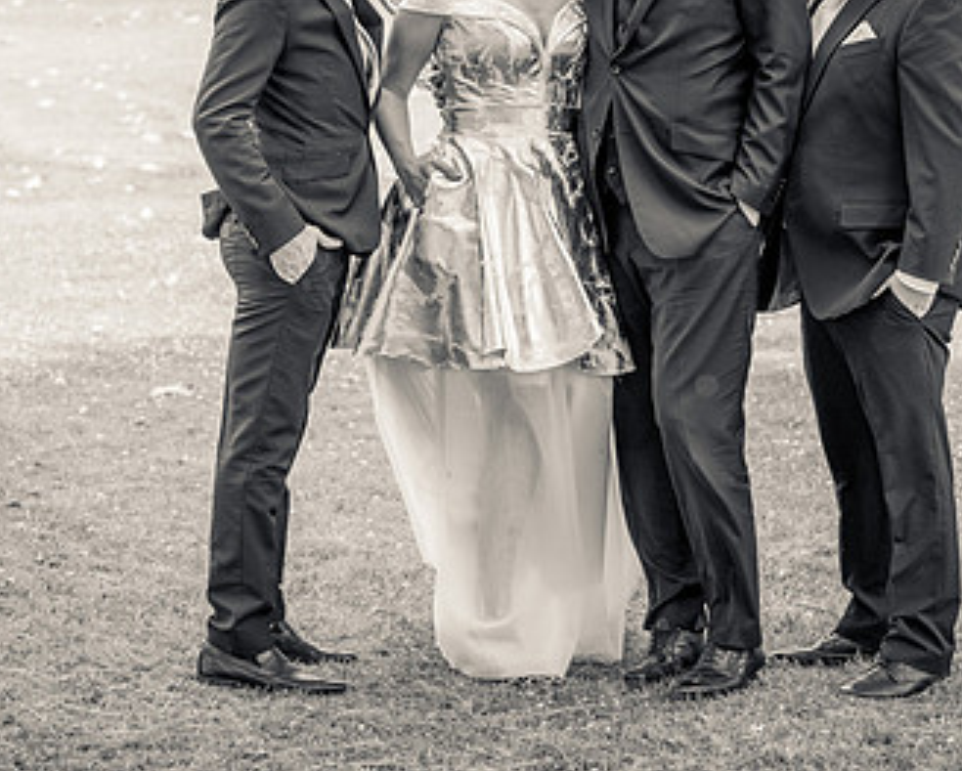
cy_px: 211
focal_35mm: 116
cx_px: 578
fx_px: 3306
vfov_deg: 13.3
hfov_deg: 16.5
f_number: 4
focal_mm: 70
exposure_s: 1/1600
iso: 500
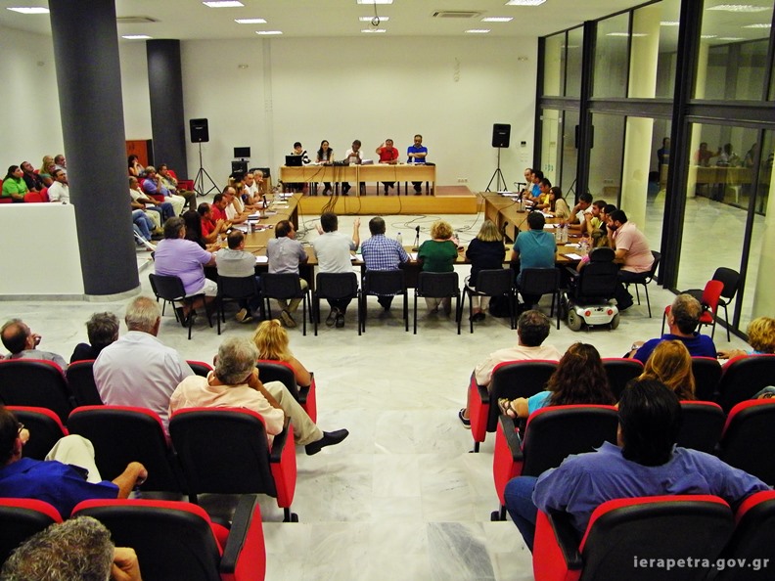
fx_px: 627
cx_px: 388
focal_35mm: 28
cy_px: 290
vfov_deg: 49.7
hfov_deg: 63.4
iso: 250
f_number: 3.5
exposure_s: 1/30
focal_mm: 5
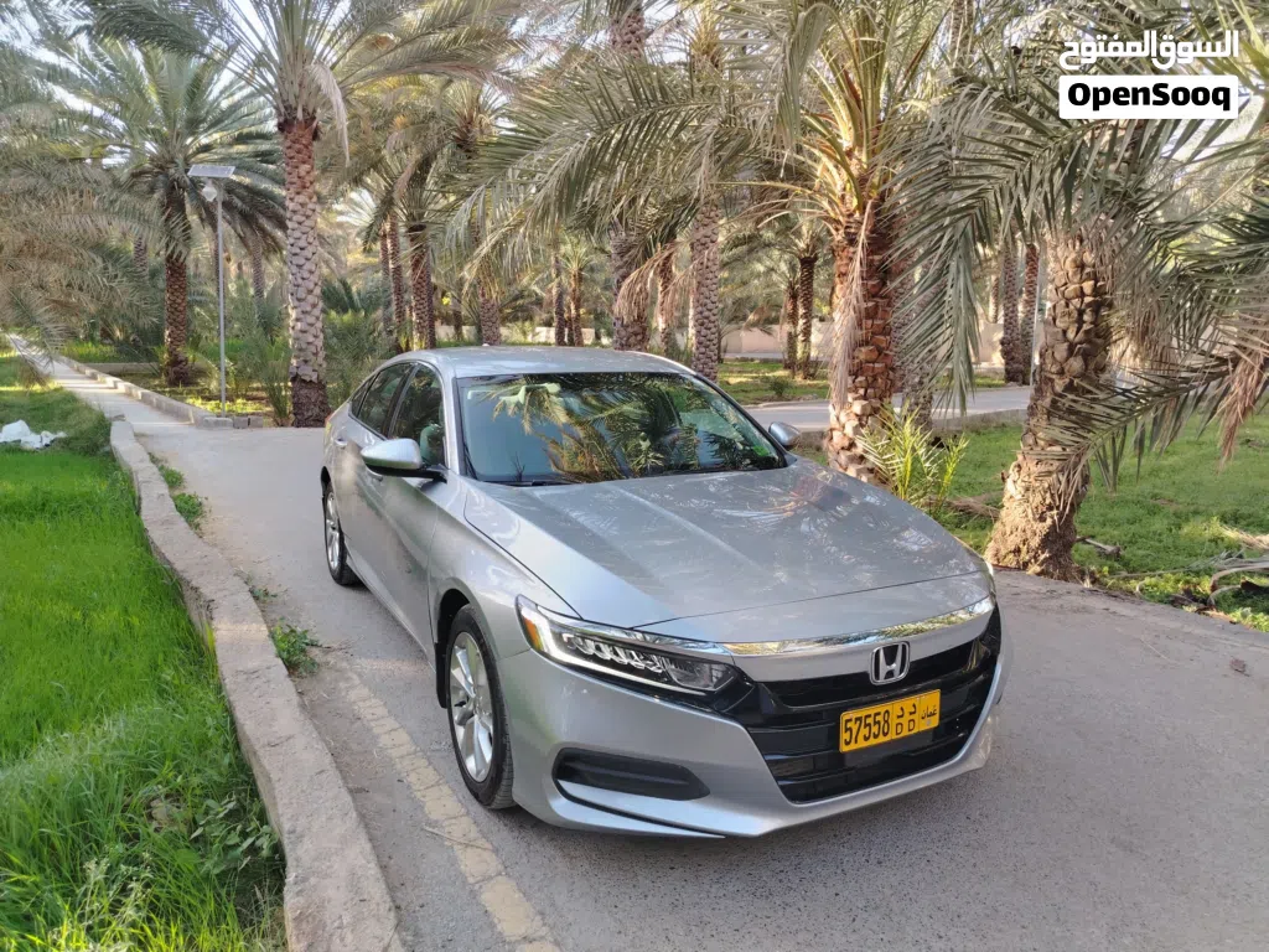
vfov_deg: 56.8
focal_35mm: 24
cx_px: 634
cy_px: 476
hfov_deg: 71.6
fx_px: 880
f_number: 1.75
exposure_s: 1/100
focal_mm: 5.25
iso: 189
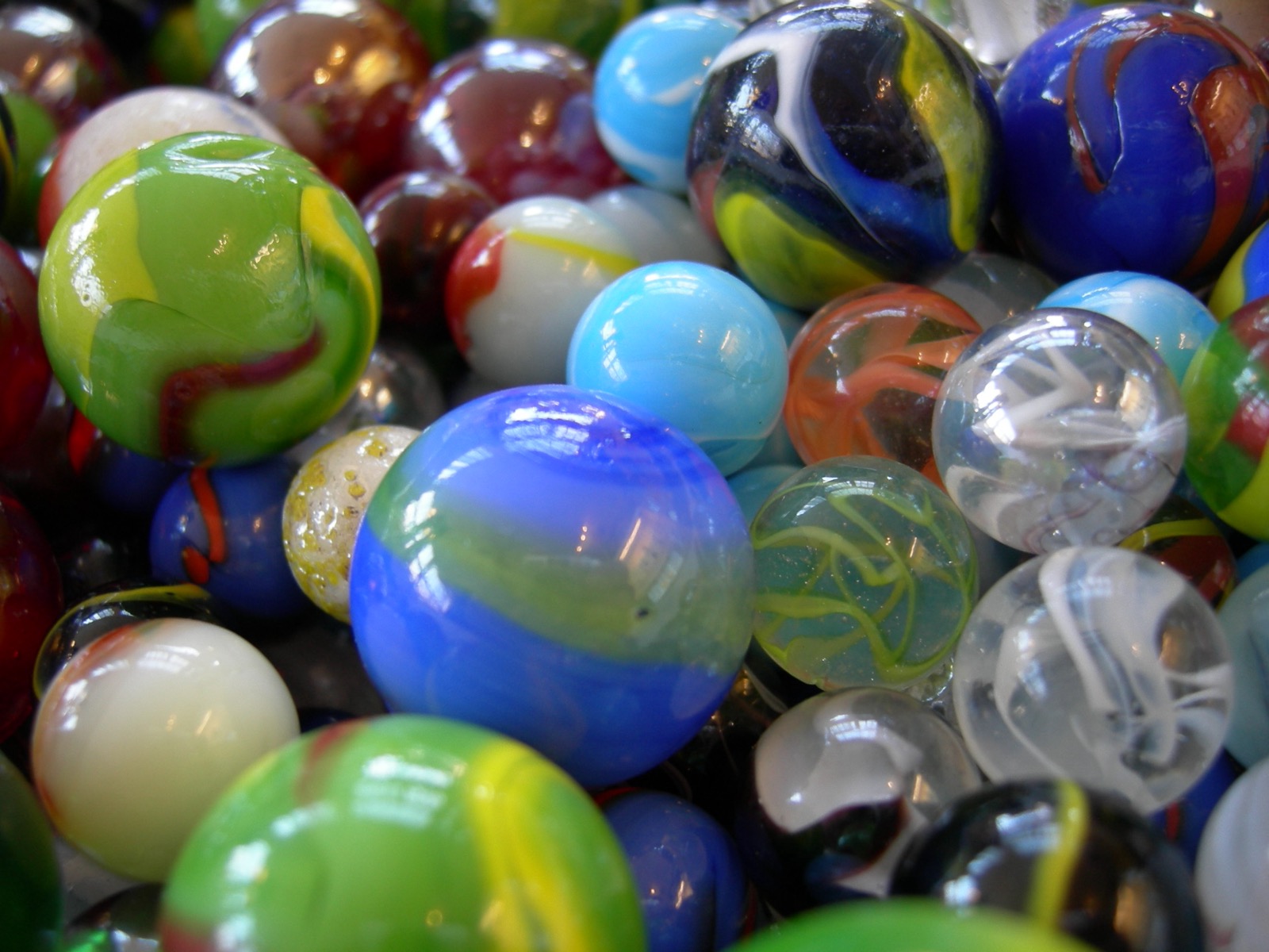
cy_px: 476
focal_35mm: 36
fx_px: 1320
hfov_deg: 51.4
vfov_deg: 39.7
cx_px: 634
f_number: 2.7
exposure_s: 1/9.6
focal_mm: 7.5
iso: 64
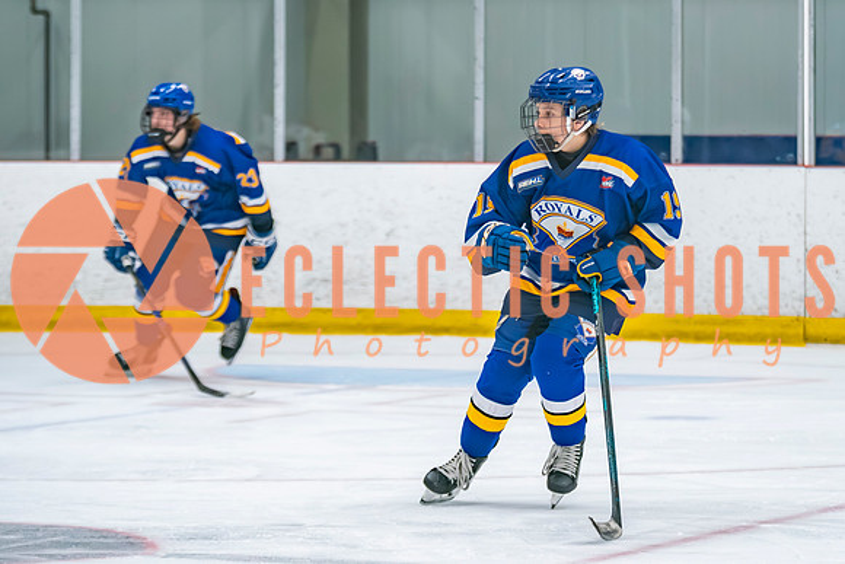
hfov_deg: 9.9
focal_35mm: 209
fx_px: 4895
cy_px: 222
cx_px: 512
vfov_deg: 6.6
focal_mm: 123
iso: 2000
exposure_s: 1/640
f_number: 2.8
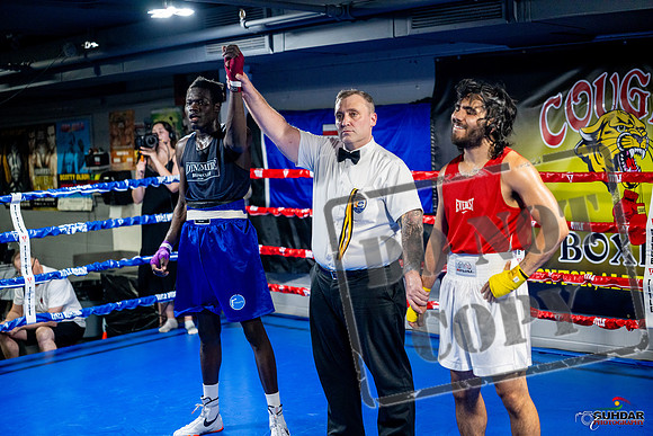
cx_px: 326
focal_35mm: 50
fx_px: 907
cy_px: 218
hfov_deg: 39.6
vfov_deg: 27.0
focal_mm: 50
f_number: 2
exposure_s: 1/1000
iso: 4000
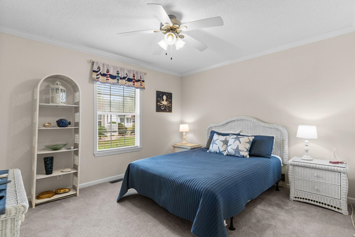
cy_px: 118
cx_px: 178
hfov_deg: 93.3
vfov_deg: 70.4
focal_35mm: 17
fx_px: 168
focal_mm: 11.5
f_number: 4.8
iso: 100
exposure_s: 1/10
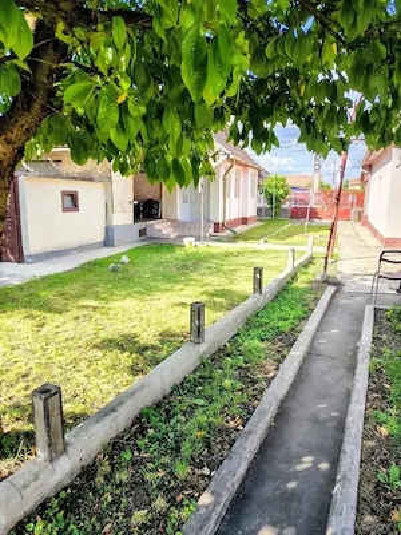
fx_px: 371
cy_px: 268
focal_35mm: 24
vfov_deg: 71.6
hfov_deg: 56.8
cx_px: 200
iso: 100
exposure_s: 1/417
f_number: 1.8
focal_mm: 5.56
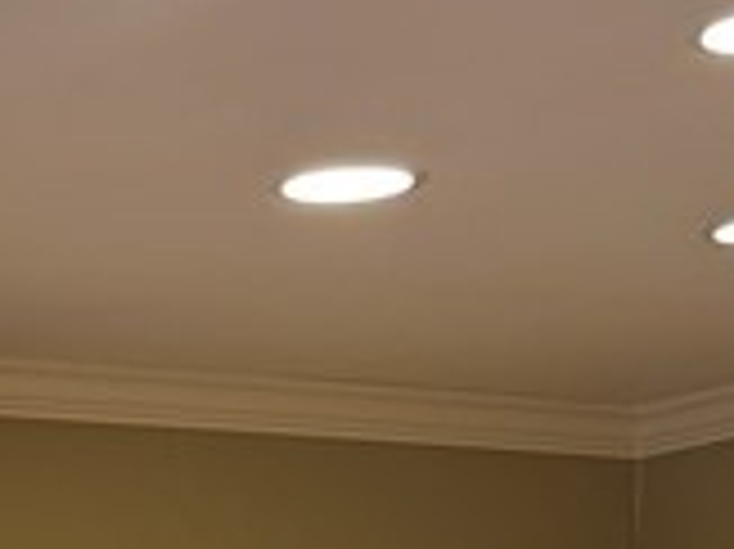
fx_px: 3199
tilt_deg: -11.1
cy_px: 1611
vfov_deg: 8.4
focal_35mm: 151
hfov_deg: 12.3
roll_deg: +1.5
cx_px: -432
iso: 125
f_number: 1.78
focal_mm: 6.76
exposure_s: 1/60
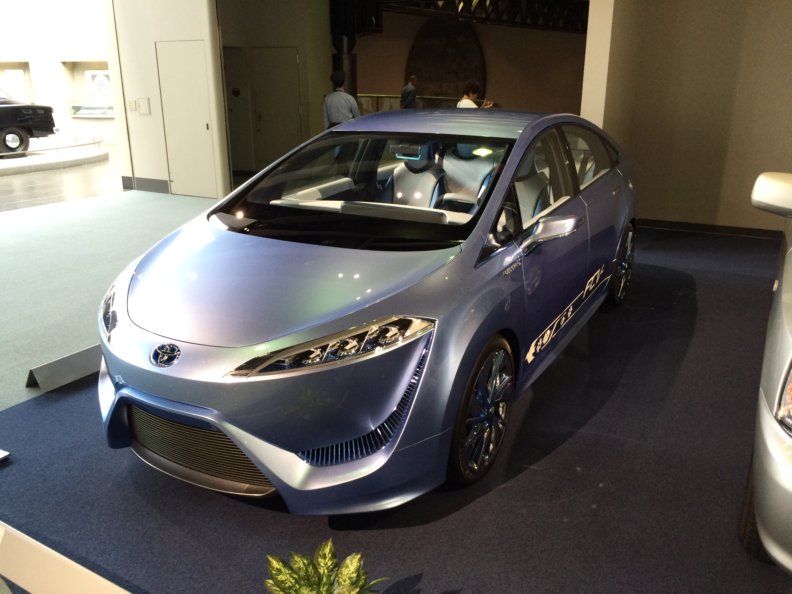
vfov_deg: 48.2
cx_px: 396
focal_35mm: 29
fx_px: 664
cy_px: 297
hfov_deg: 61.7
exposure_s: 1/30
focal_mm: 4.15
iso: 80
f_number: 2.2
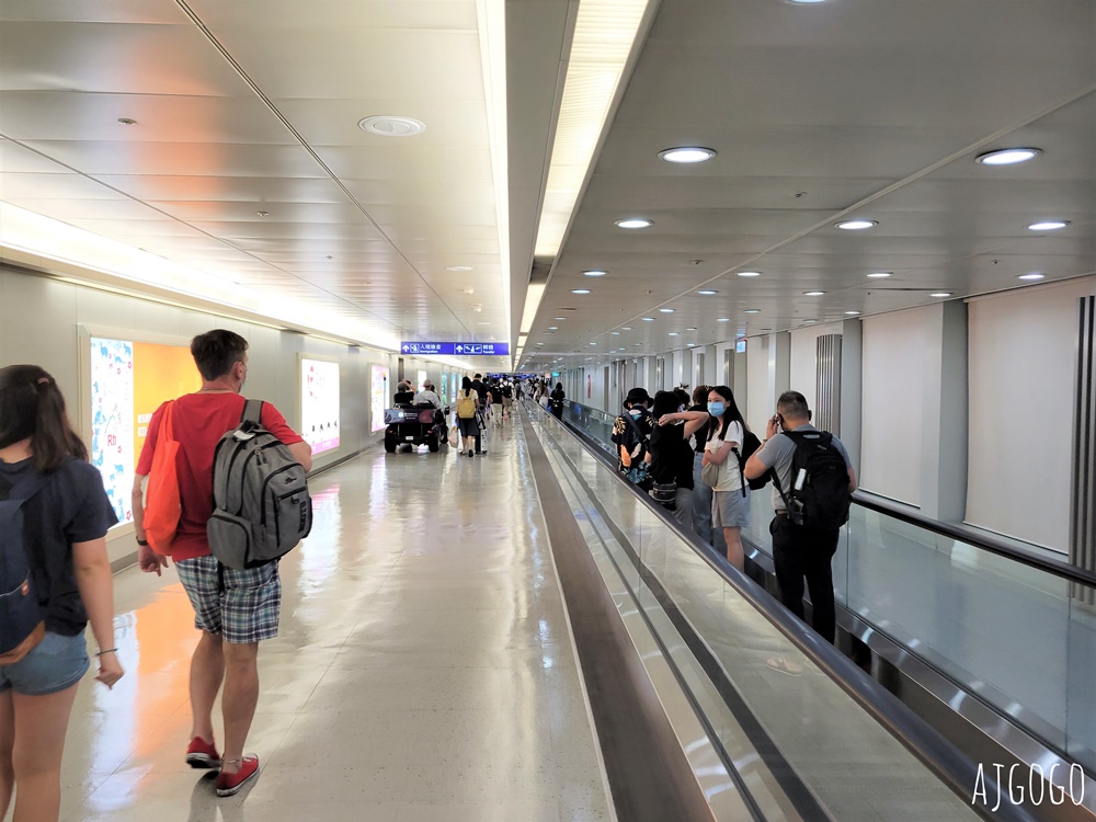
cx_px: 548
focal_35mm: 26
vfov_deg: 53.1
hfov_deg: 67.3
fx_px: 823
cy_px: 411
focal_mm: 5.4
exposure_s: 1/120
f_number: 1.8
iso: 100
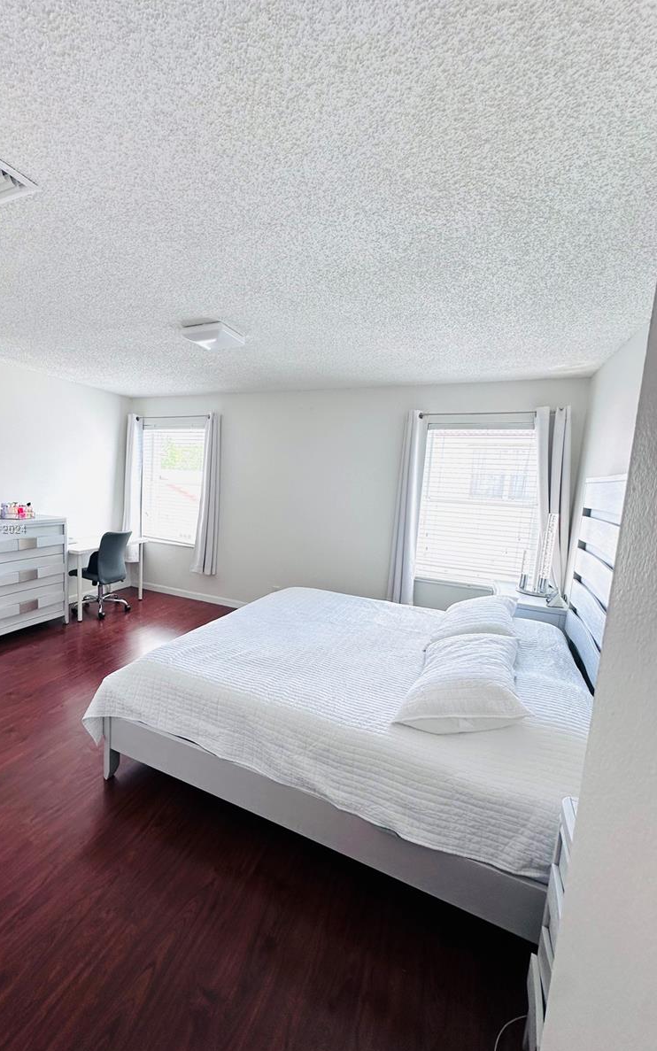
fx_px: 430
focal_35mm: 15
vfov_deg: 101.5
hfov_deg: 74.0
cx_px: 262
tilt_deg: -6.4
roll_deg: -2.6
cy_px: 529
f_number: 2.2
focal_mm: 2.22
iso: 50
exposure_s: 1/120
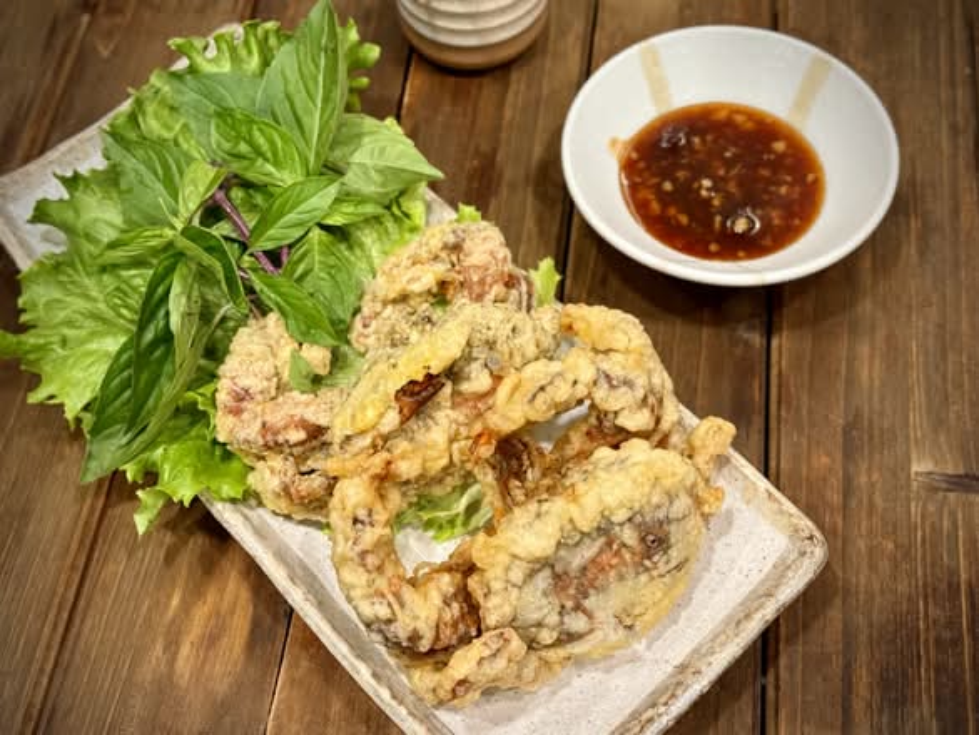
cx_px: 490
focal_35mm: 48
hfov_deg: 39.6
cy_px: 368
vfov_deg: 30.3
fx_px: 1358
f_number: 1.78
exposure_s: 1/60
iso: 160
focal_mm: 6.76
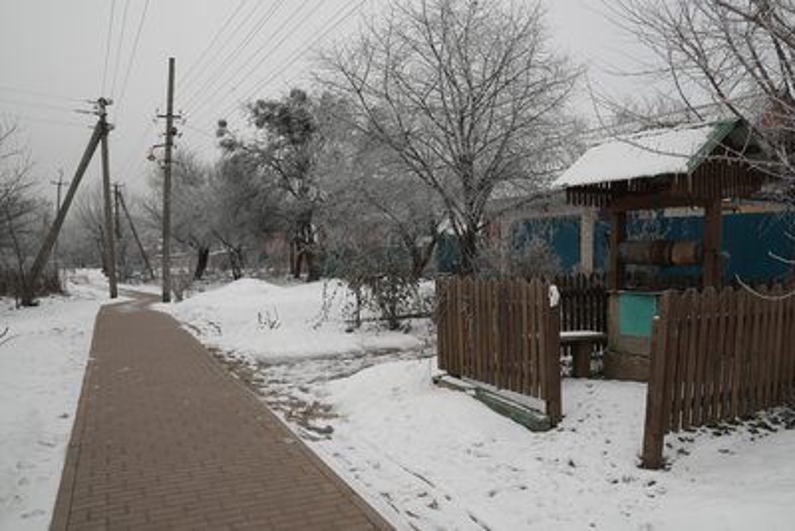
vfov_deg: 53.2
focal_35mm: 24
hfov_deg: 73.7
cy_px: 266
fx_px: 530
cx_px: 398
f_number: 7.1
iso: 125
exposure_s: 1/50
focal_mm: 24
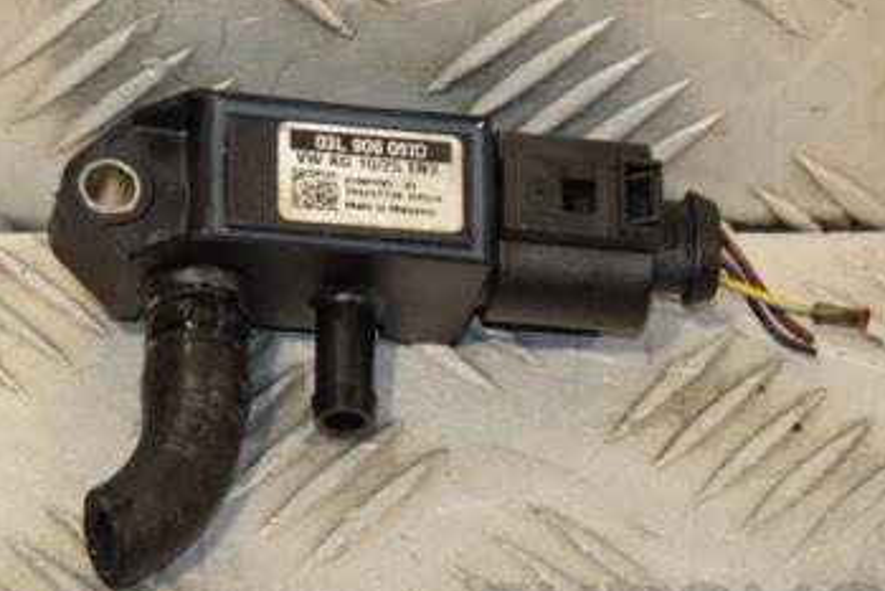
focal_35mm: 271
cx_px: 431
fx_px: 6661
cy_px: 284
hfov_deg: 7.6
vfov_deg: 5.1
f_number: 7.1
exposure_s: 1/200
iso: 800
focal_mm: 105
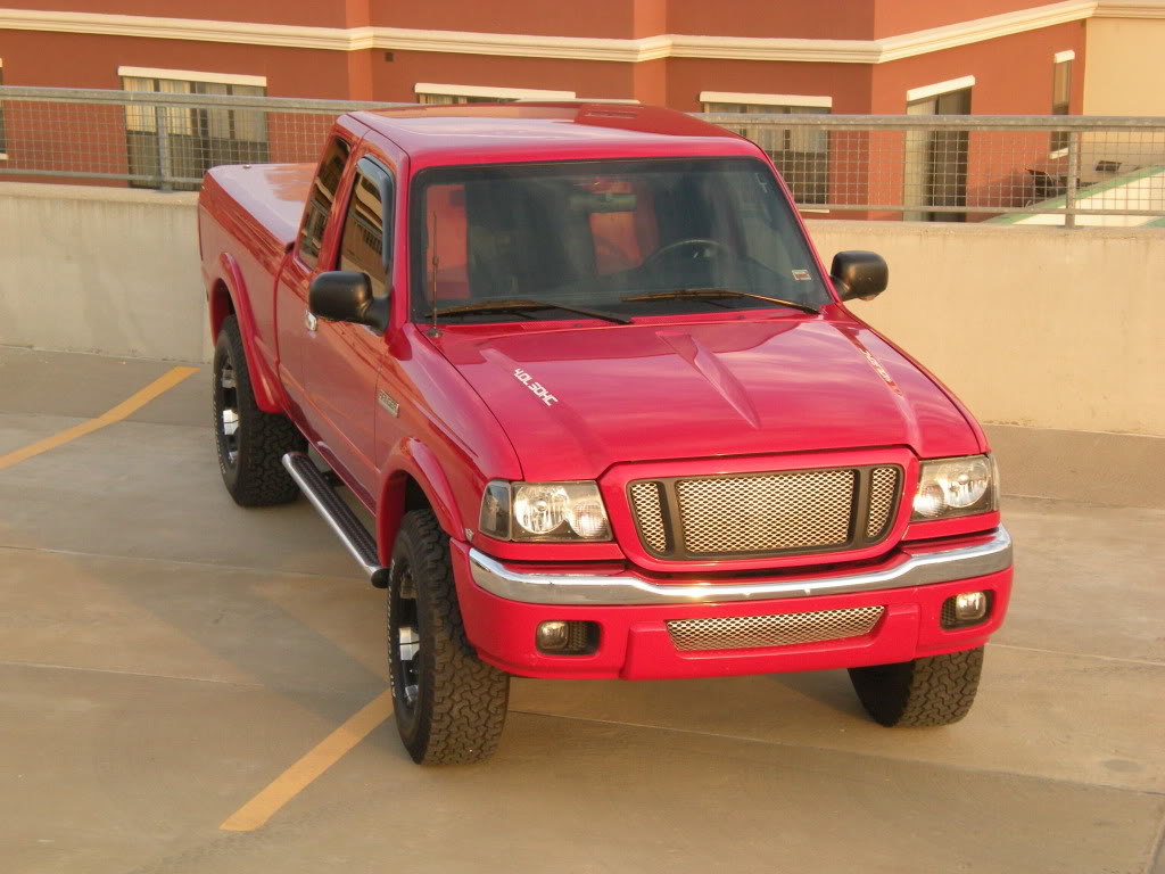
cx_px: 582
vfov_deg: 17.0
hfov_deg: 22.5
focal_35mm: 87
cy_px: 437
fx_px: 2928
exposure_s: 1/112
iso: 200
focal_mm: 14.3
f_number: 5.1
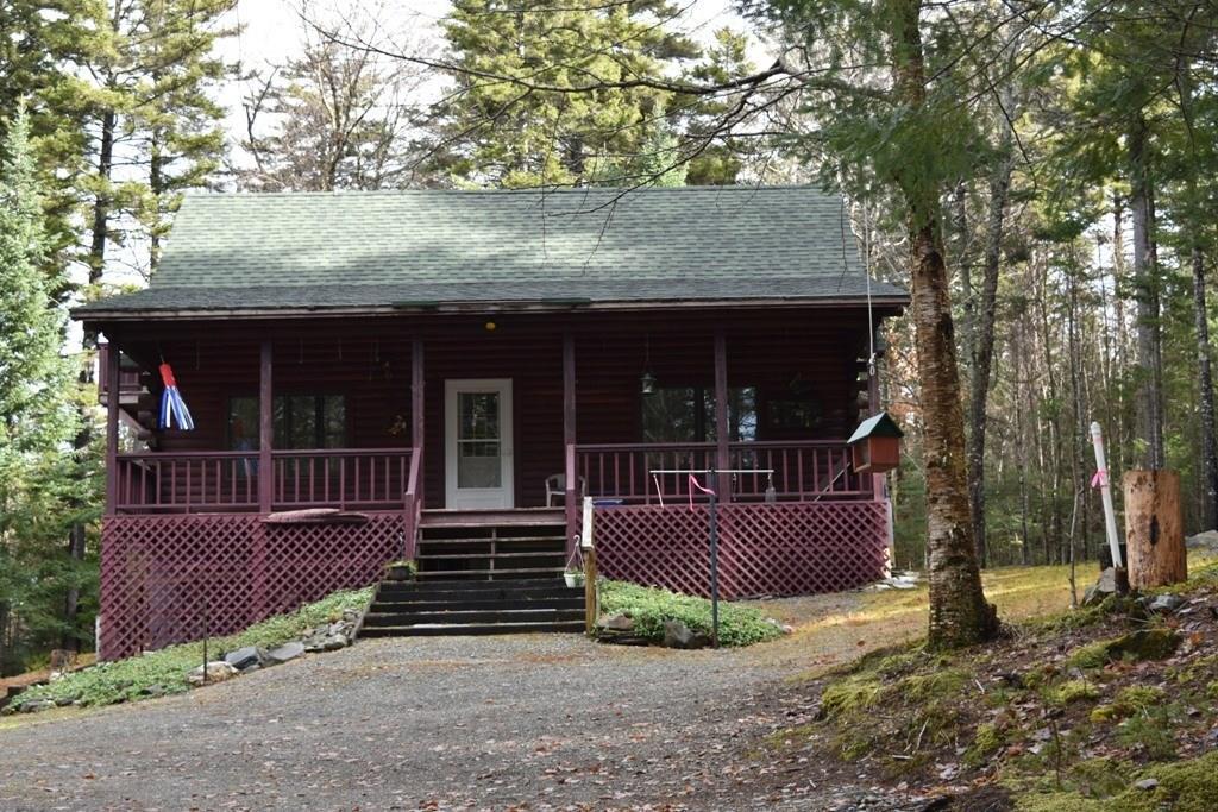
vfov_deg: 23.8
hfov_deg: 35.0
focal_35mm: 57
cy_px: 406
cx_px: 609
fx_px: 1929
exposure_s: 1/125
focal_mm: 38
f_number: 5.6
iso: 140
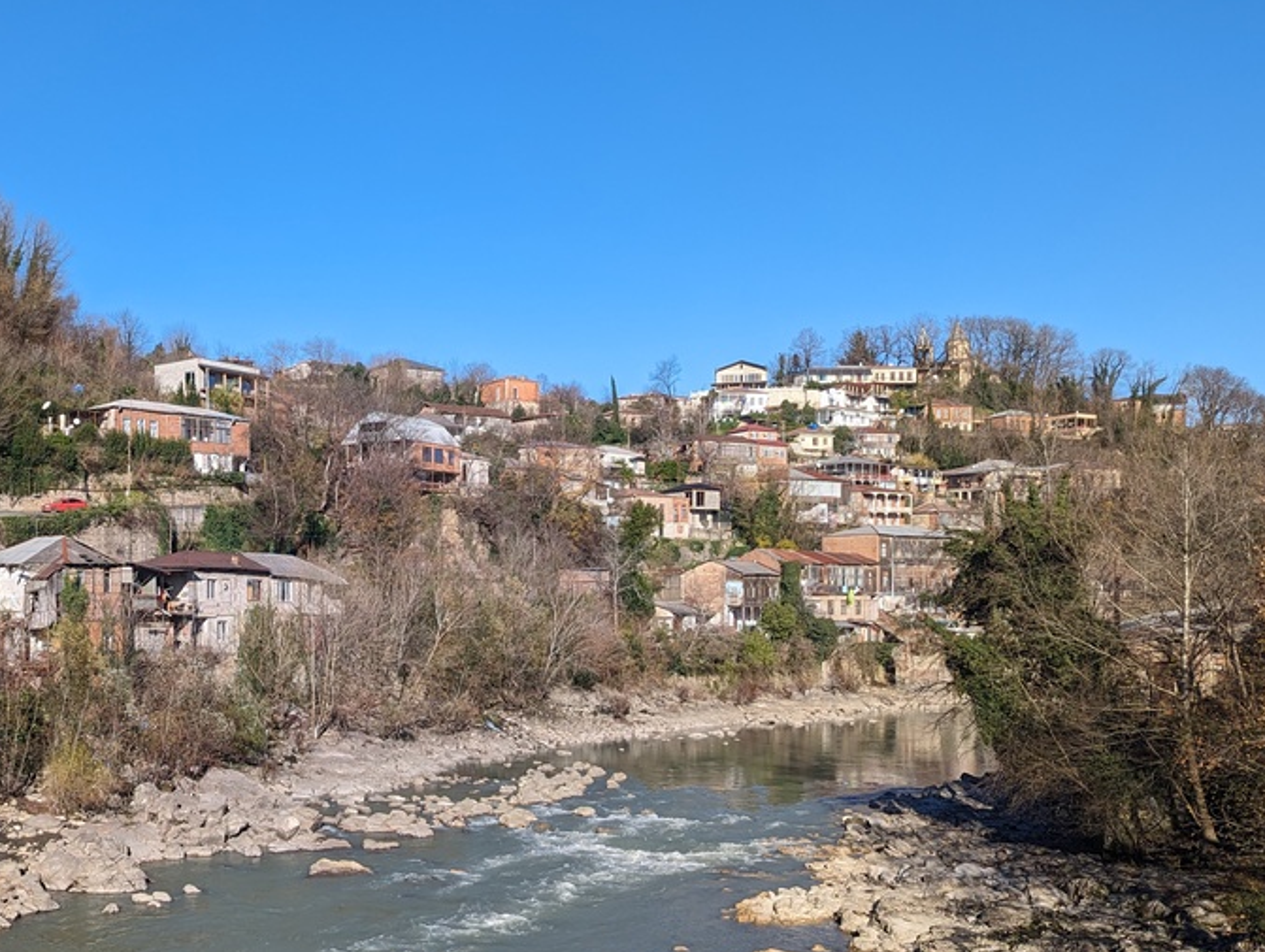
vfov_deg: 37.5
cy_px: 616
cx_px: 367
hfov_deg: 47.6
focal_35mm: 38
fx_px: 1390
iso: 45
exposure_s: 1/1855
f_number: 1.85
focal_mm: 6.81
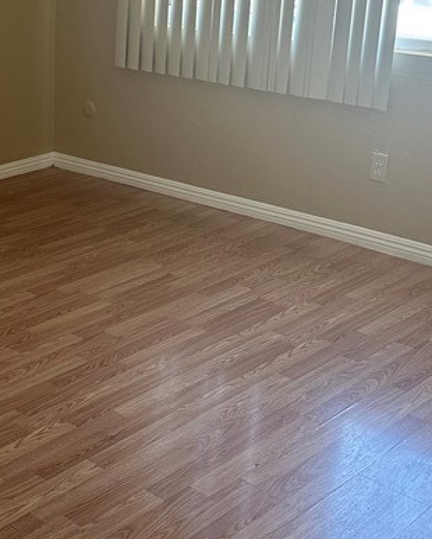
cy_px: 224
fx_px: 990
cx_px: 33
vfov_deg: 30.4
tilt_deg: -18.1
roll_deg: -1.3
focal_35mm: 62
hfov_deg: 23.9
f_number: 1.78
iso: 160
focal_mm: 6.86
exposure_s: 1/120
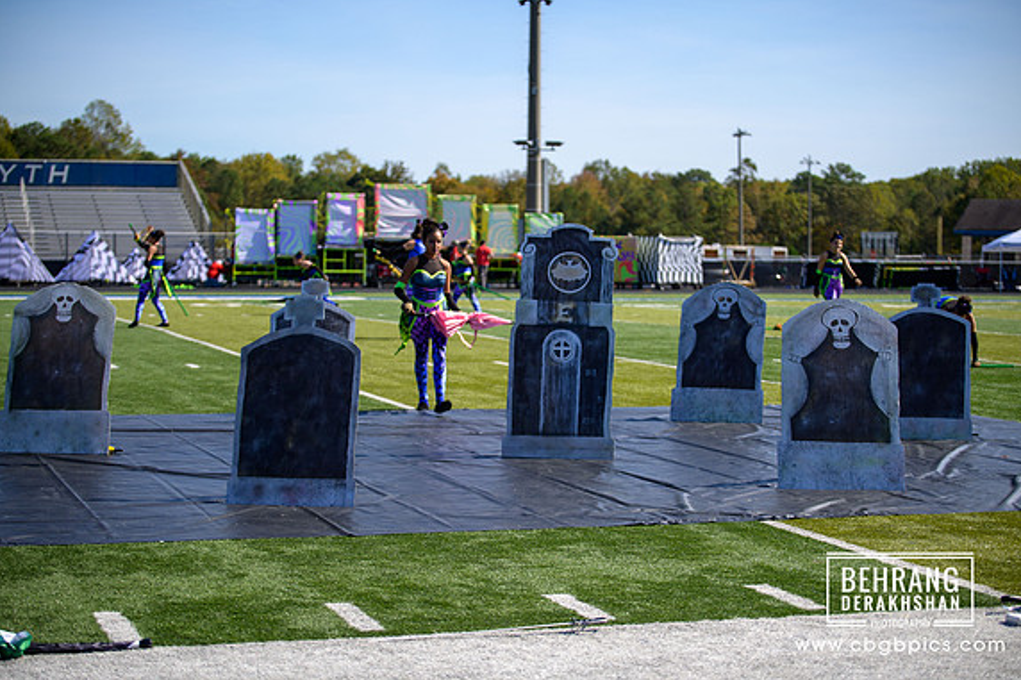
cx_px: 516
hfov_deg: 28.5
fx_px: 2013
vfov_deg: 19.2
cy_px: 339
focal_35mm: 71
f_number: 2.8
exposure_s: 1/2000
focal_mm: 70
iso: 100
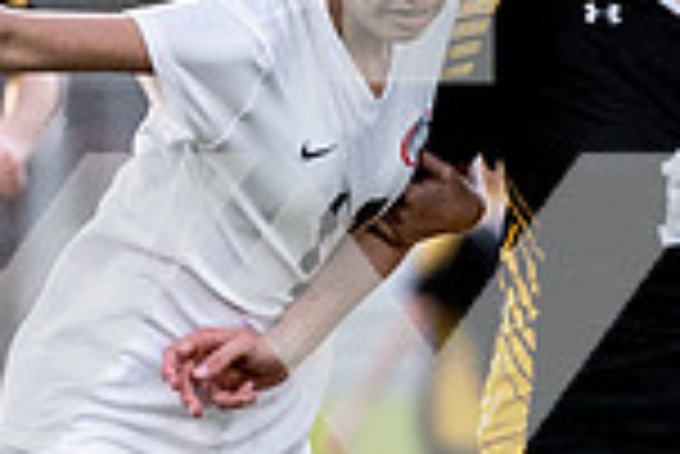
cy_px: 557
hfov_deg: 1.5
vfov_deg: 1.0
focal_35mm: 1373
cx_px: 508
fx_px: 25959
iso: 1250
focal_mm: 195
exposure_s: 1/1600
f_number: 2.8
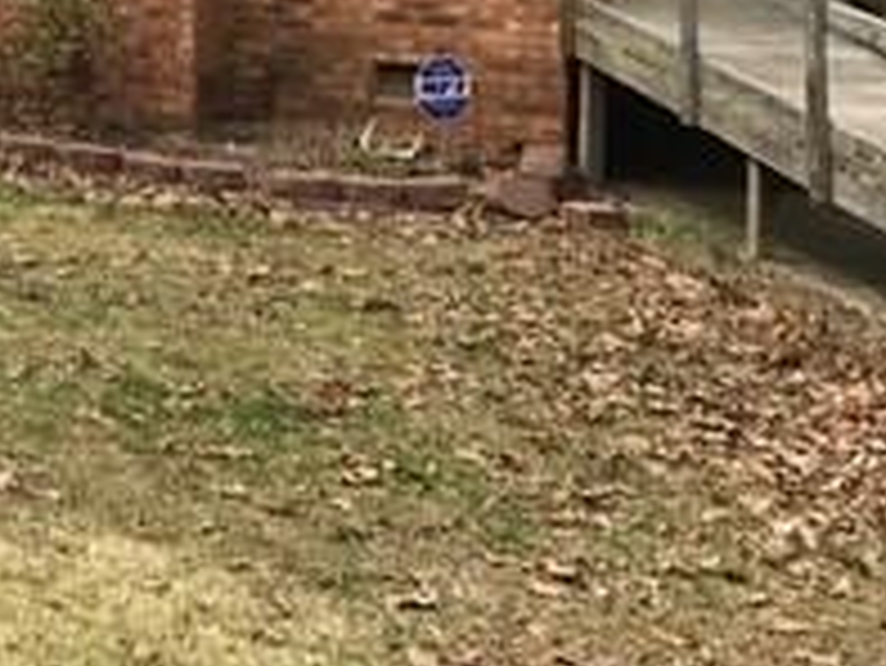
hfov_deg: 19.6
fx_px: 2331
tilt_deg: -0.8
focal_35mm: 91
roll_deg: +0.5
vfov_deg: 15.5
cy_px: -194
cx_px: -306
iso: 20
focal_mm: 3.99
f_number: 1.8
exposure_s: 1/1168
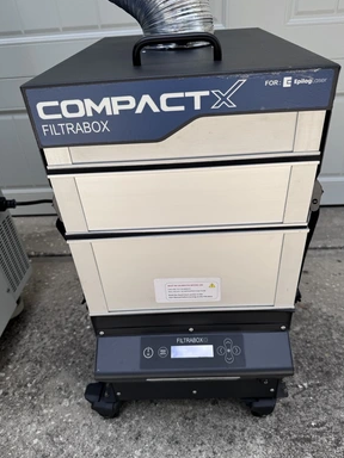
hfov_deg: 54.9
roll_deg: +4.5
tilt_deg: -35.9
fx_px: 331
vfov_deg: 69.4
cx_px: 177
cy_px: 235
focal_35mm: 25
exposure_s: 1/1488
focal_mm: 6.76
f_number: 1.78
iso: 80
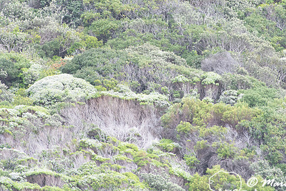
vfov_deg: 1.6
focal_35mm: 842
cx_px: 148
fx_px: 6694
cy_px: 63
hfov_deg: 2.4
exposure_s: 1/250
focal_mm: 600
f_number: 9
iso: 800
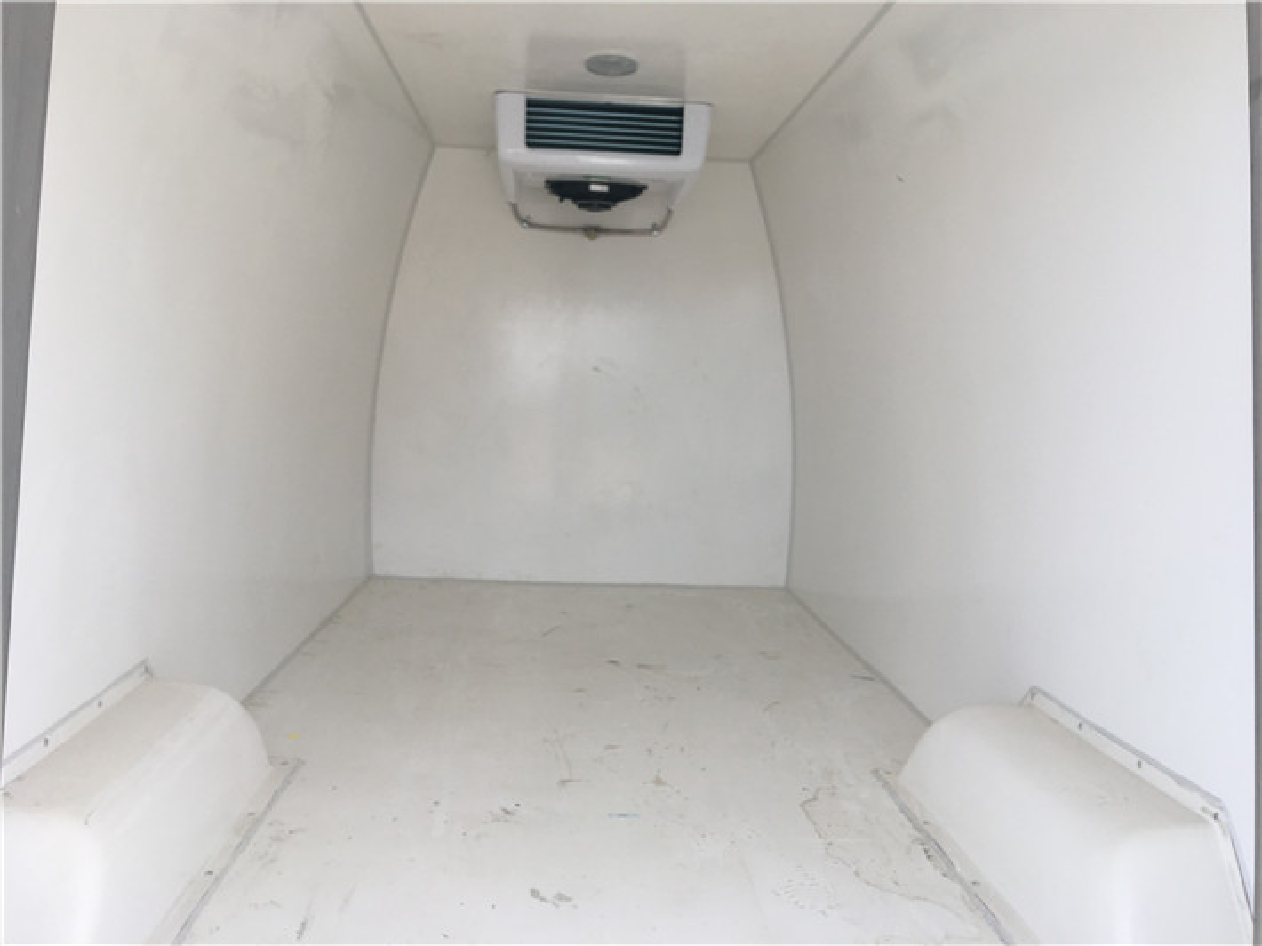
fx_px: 1057
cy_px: 473
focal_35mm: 29
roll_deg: -1.1
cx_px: 631
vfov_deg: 48.2
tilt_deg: -3.3
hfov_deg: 61.7
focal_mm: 4.15
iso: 25
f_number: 2.2
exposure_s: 1/252
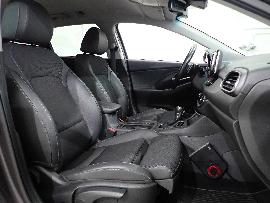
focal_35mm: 26
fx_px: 203
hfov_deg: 67.3
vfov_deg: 53.1
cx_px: 134
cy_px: 101
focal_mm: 4.5
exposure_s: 1/30
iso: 400
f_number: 2
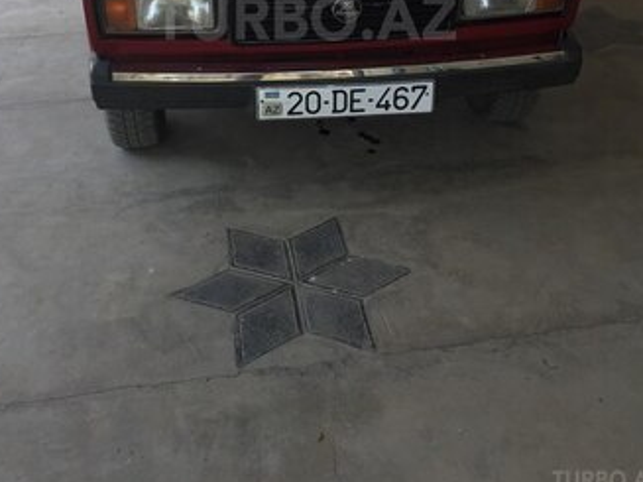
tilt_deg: -20.7
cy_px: 18
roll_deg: +1.7
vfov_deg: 30.8
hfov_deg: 42.9
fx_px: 817
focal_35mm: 44
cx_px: 305
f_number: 2.2
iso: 32
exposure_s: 1/196
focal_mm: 4.15
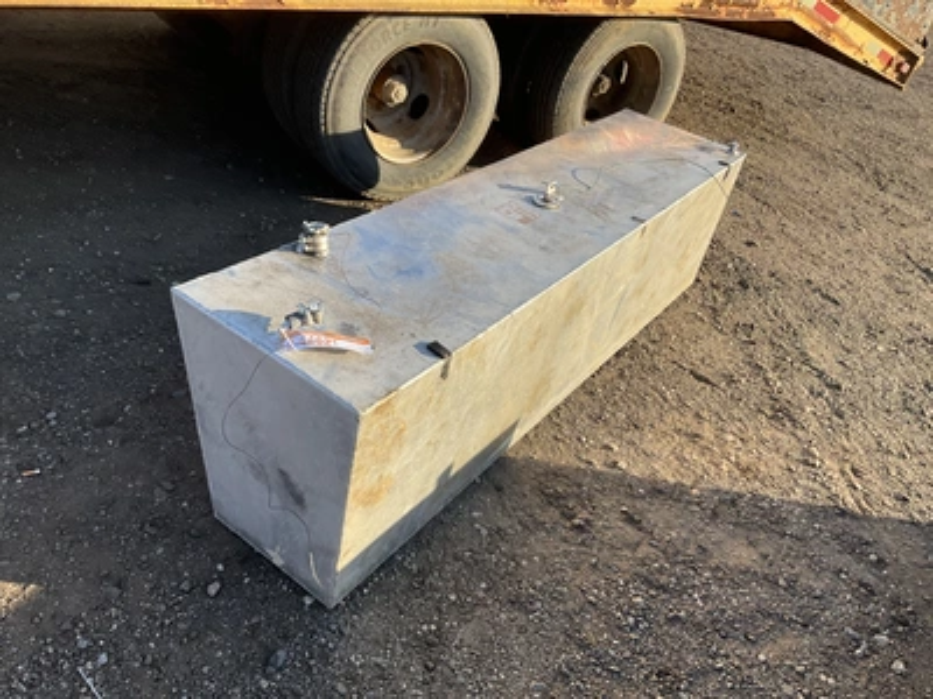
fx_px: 782
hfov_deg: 61.7
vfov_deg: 48.2
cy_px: 350
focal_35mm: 29
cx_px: 466
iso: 25
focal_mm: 3
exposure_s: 1/642
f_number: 1.8
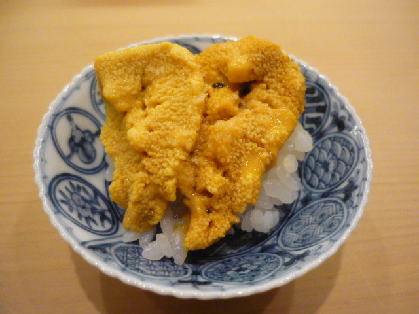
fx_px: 399
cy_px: 157
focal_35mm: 33
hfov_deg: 55.4
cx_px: 210
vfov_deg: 42.9
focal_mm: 5.5
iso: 400
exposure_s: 1/25
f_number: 2.8
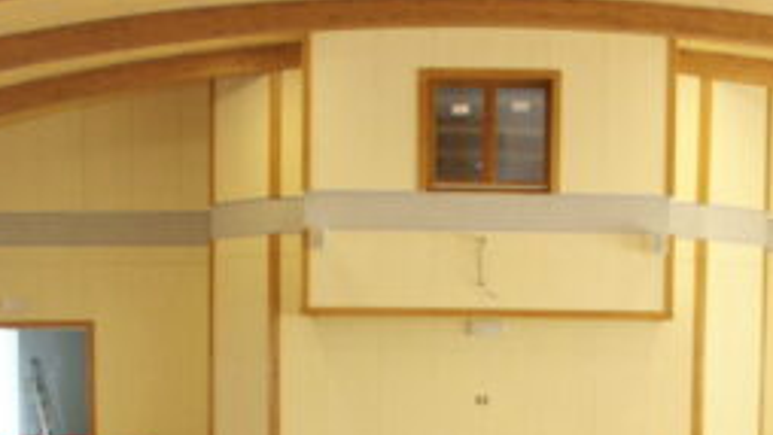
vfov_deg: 15.9
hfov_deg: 29.2
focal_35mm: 72
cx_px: 487
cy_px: 578
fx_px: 1476
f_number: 2.8
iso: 100
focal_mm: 7.21
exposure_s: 1/25
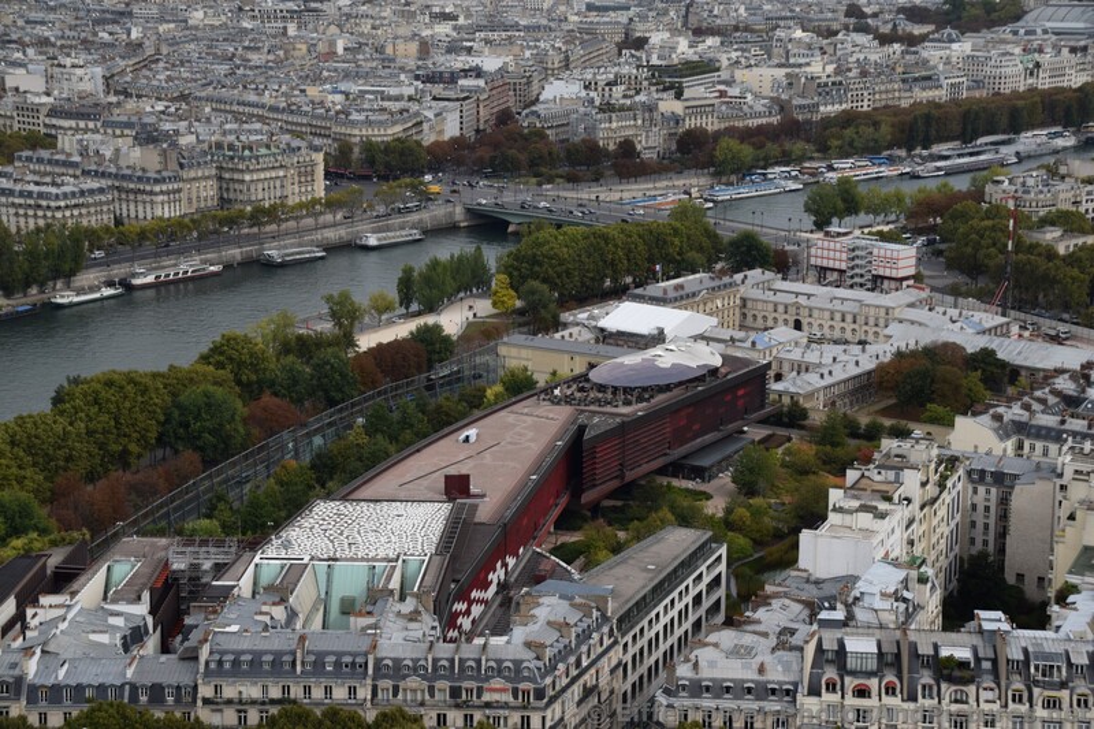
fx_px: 2005
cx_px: 547
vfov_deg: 20.6
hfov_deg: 30.5
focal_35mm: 66
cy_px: 364
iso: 200
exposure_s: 1/320
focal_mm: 44
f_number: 9
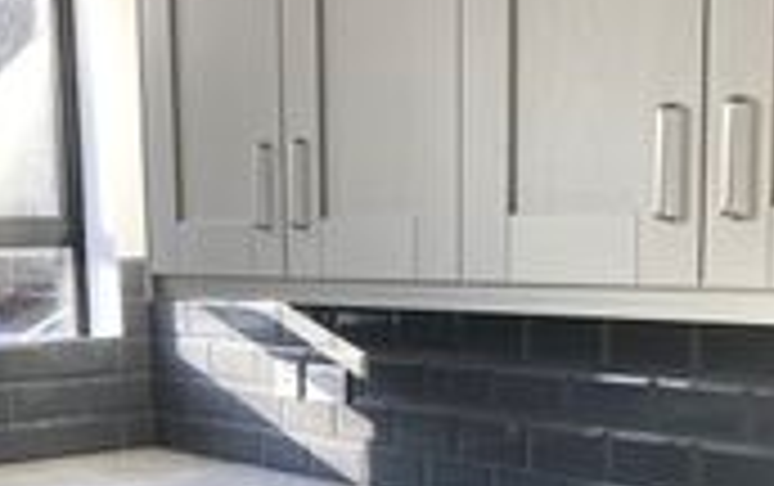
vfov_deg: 18.5
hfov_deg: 29.7
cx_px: 315
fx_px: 1457
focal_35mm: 69
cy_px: 459
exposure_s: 1/121
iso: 40
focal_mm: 3.99
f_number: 1.8
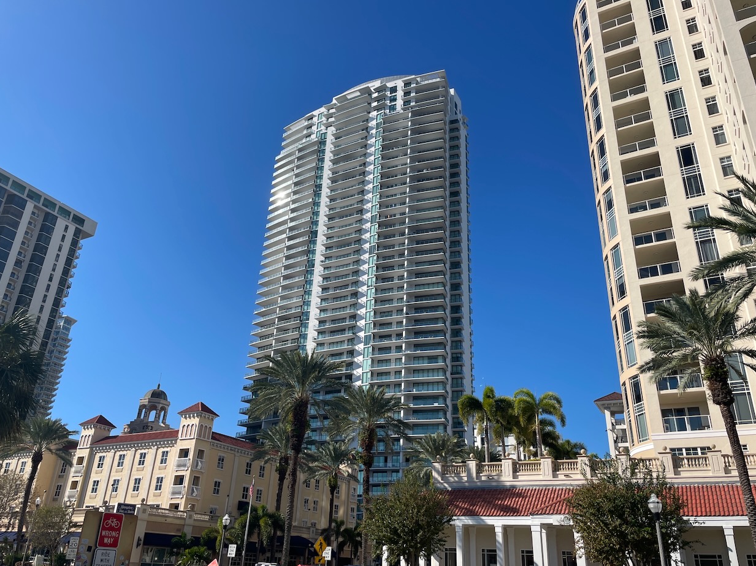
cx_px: 388
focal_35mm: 27
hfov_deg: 65.3
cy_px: 284
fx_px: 589
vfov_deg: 51.3
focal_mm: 4.2
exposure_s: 1/4292
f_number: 1.6
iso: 32
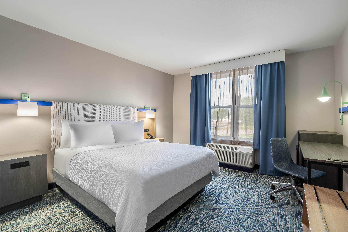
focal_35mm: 16
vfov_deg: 73.7
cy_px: 117
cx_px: 181
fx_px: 155
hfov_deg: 96.7
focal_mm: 15
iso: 400
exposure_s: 1/2.5
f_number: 8
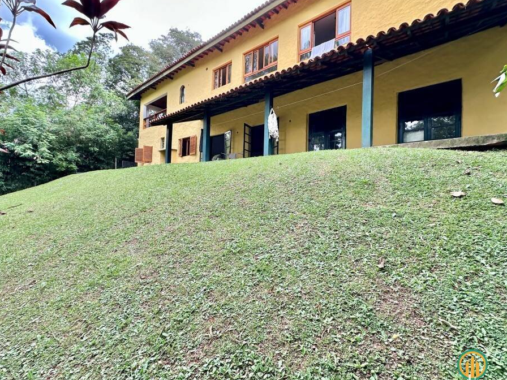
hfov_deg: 94.5
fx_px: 234
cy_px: 193
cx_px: 261
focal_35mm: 16
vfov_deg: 78.1
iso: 40
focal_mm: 2.22
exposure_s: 1/154
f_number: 2.2
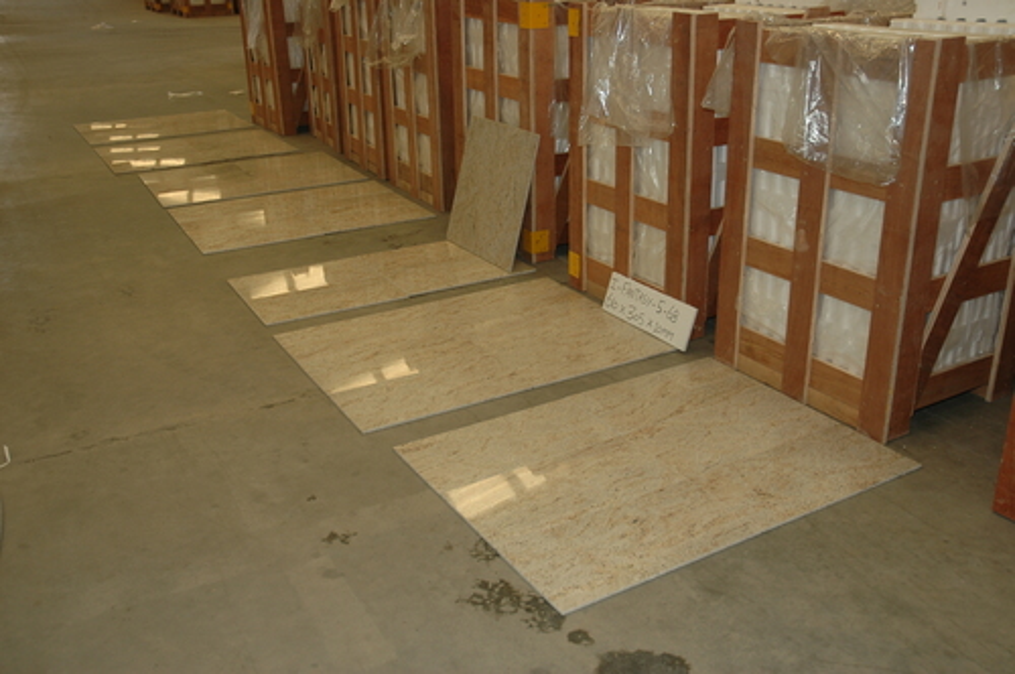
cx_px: 508
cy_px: 337
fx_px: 1014
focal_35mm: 36
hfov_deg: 53.2
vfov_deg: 36.8
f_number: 3.8
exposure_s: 1/60
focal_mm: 24
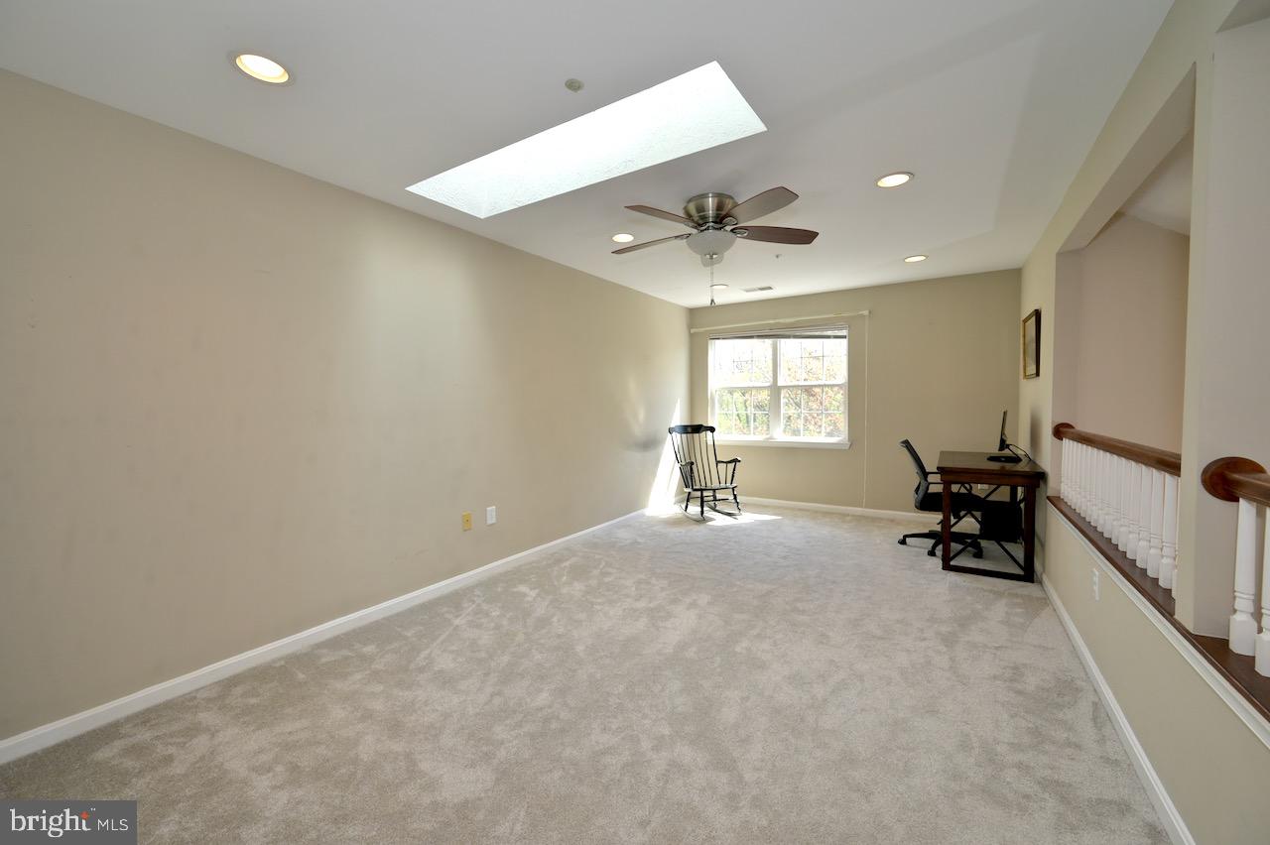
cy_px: 422
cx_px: 635
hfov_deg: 104.3
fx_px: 494
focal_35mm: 14
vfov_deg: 81.1
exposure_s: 1/60
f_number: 8
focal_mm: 14
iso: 320
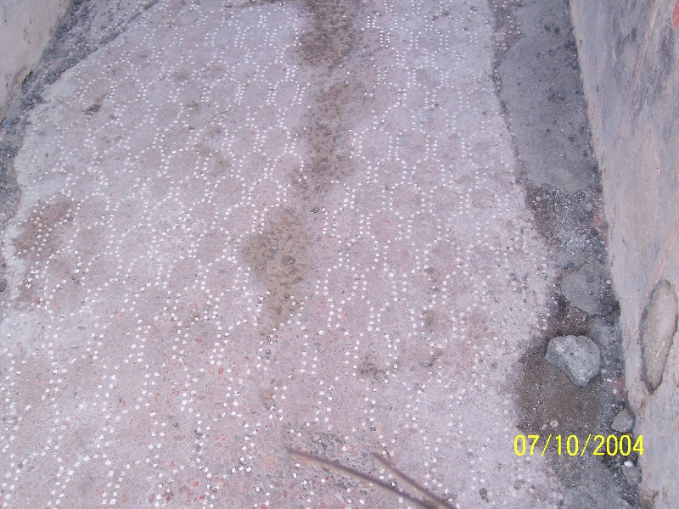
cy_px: 254
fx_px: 745
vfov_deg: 37.7
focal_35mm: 38
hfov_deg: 49.0
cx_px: 340
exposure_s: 1/125
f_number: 2.8
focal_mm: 8
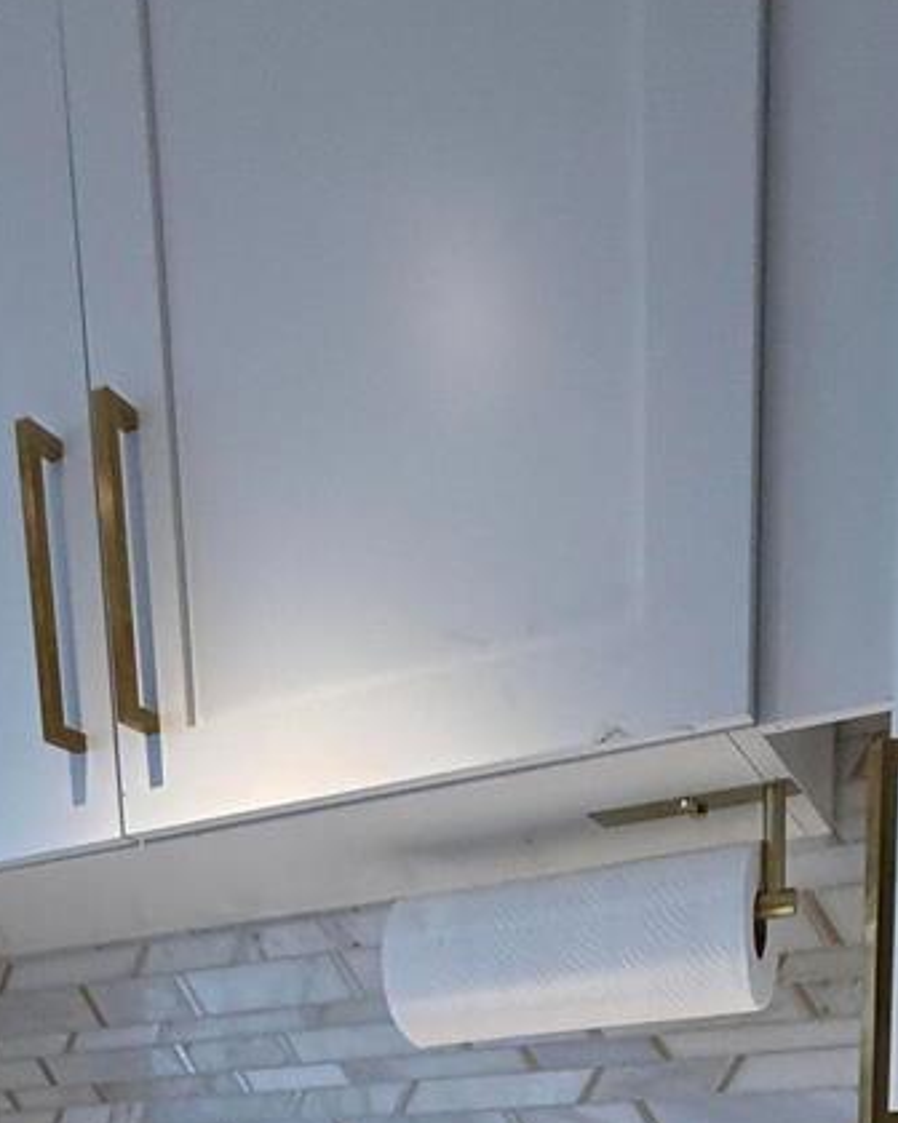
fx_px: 1296
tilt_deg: -10.2
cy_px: 1439
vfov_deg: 34.3
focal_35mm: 39
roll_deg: +1.6
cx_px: 371
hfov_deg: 38.1
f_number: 2.2
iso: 100
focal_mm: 2.22
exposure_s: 1/250
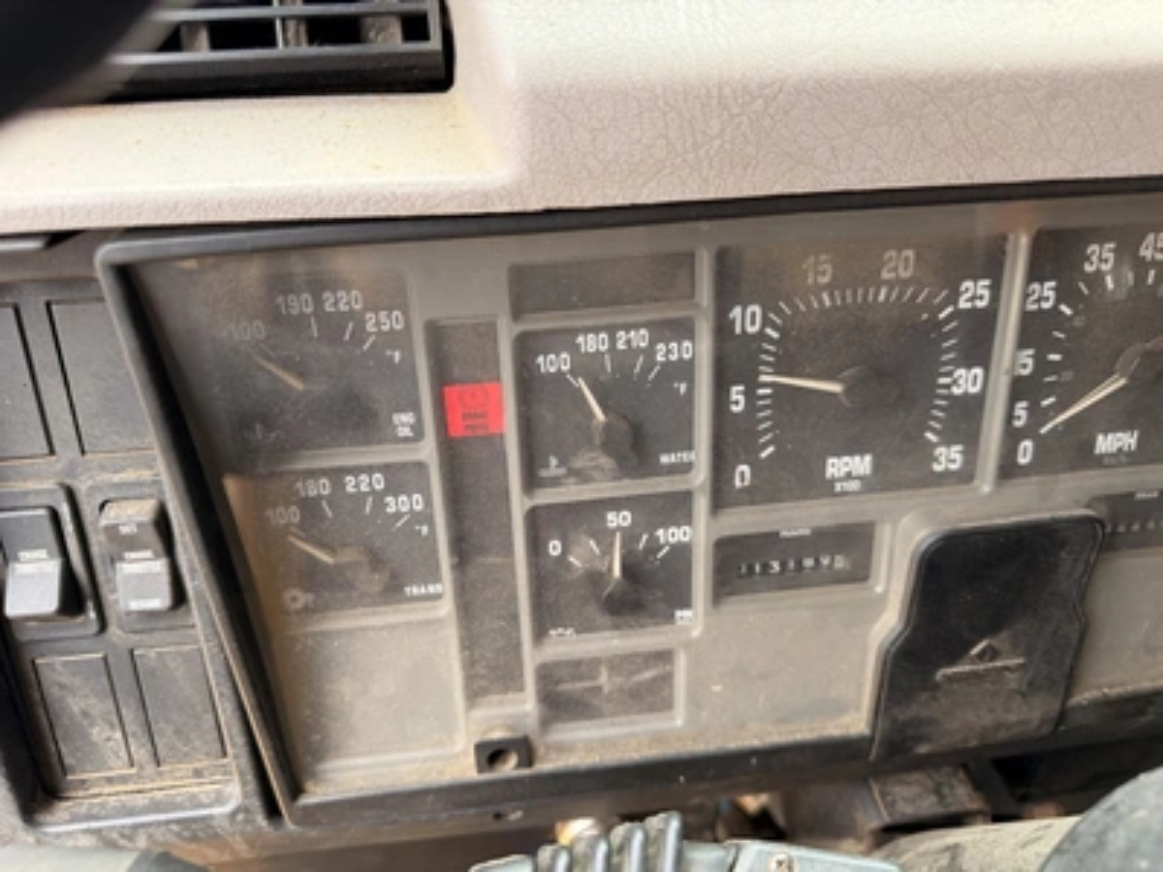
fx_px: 806
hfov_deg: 71.6
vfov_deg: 56.8
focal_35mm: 24
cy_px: 436
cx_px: 582
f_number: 1.78
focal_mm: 6.76
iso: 160
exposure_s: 1/176
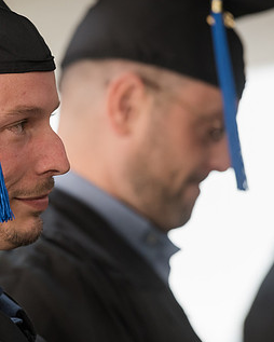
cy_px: 172
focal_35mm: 309
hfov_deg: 5.0
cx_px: 45
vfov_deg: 6.3
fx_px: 3129
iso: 2000
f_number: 3.5
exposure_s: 1/200
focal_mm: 180
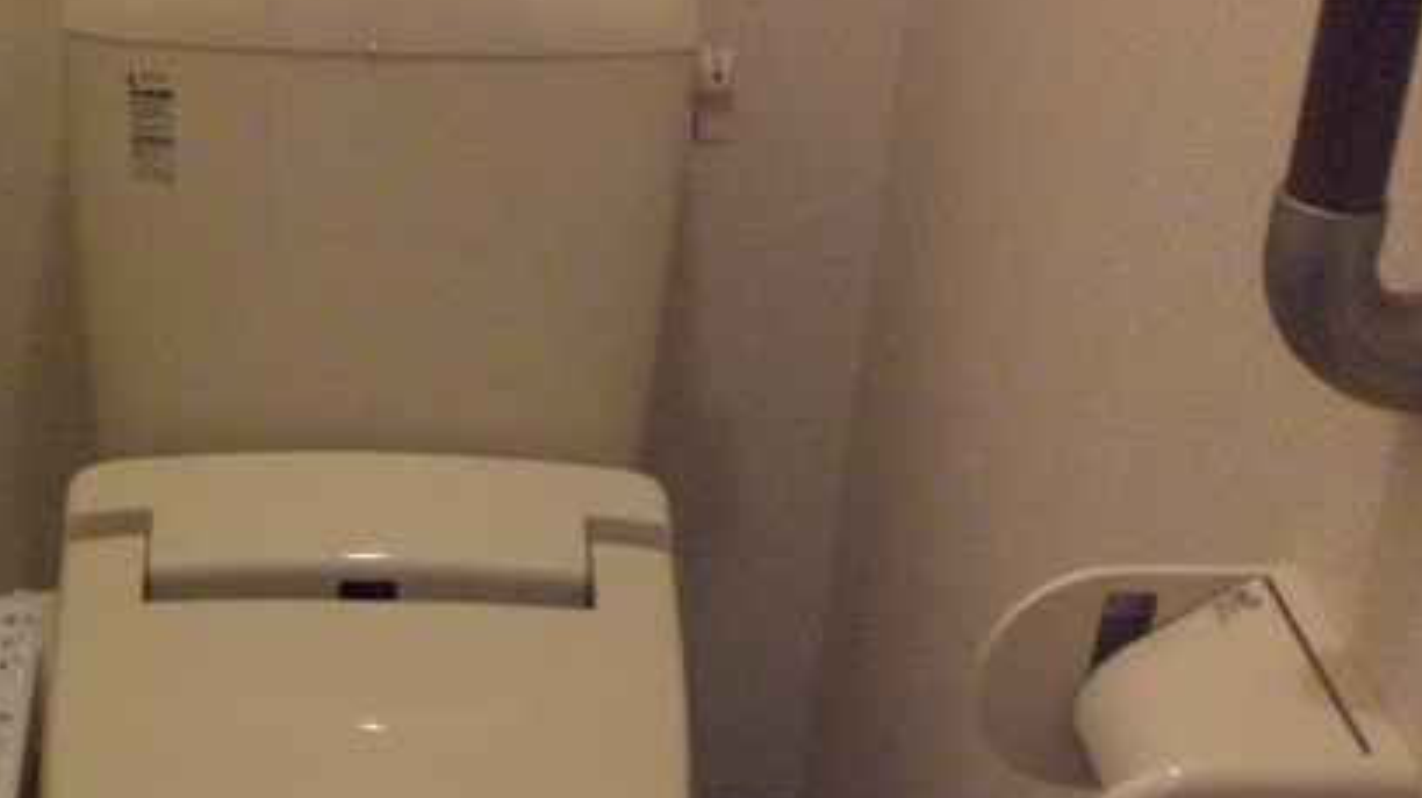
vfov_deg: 18.4
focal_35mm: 65
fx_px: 2450
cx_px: 376
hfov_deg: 31.9
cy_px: 585
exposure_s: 1/60
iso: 800
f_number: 3.1
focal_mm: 6.3
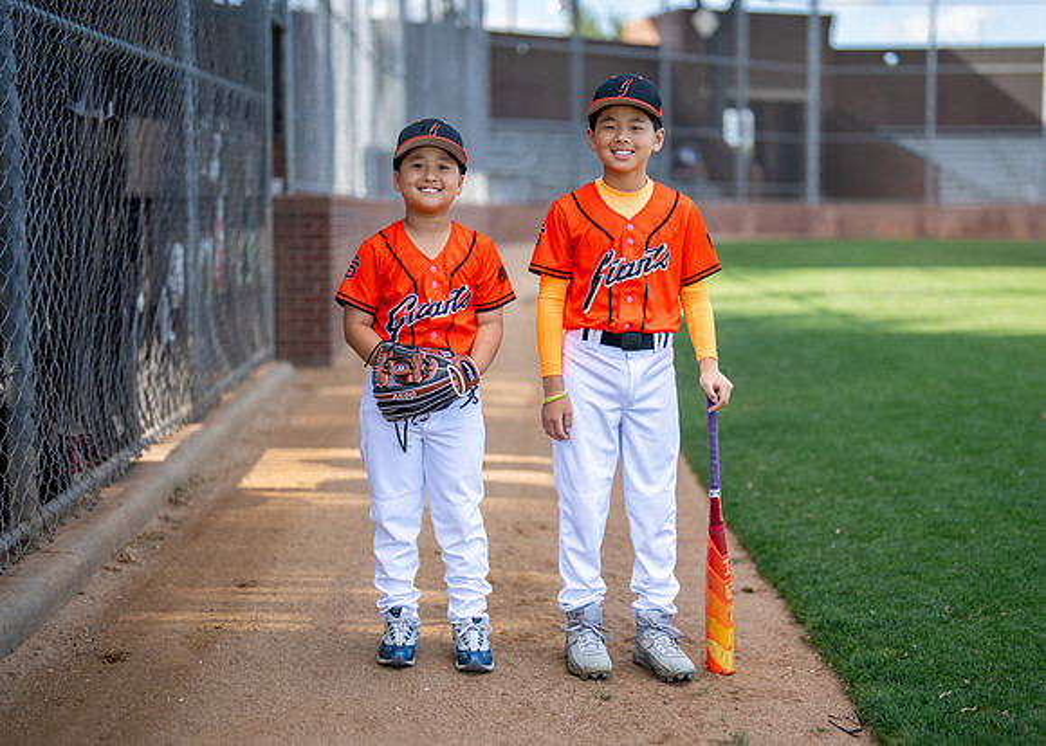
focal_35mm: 56
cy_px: 388
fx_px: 1666
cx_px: 593
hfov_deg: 34.8
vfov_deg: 25.3
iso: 125
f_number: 1.2
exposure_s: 1/2000
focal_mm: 50
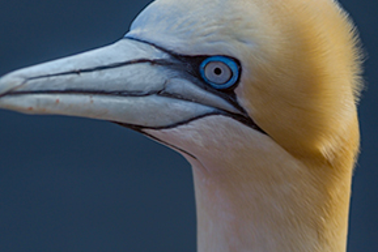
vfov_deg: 1.1
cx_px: 0
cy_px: 191
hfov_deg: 1.7
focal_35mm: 1245
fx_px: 13078
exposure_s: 1/1600
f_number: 2.8
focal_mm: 300
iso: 100
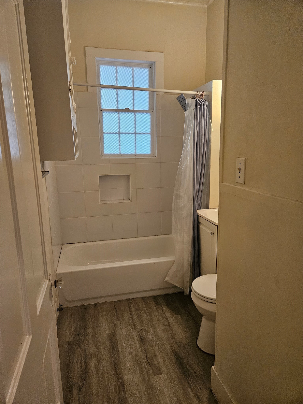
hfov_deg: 58.9
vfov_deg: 73.9
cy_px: 202
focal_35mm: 23
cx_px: 152
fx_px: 268
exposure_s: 1/120
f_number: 1.8
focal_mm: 5.4
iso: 400
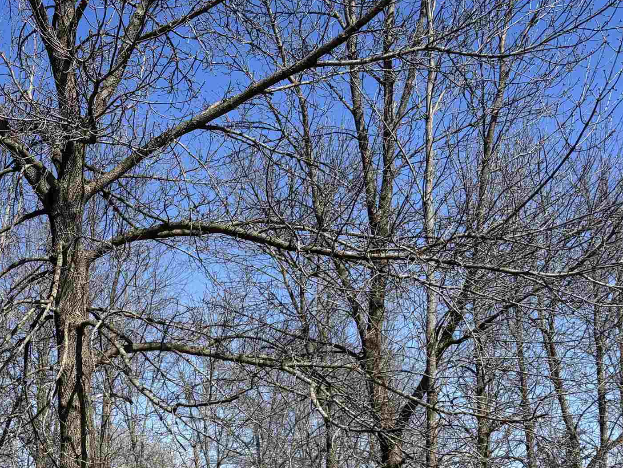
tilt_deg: +4.1
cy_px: 485
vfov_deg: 24.3
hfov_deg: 31.0
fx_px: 1026
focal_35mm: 57
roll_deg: +0.4
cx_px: -18
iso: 50
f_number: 1.6
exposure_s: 1/2288
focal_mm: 5.96
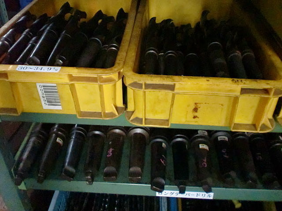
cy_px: 106
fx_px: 285
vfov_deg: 40.7
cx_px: 141
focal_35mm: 35
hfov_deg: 52.6
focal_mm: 6.3
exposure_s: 1/60
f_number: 3.1
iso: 1600
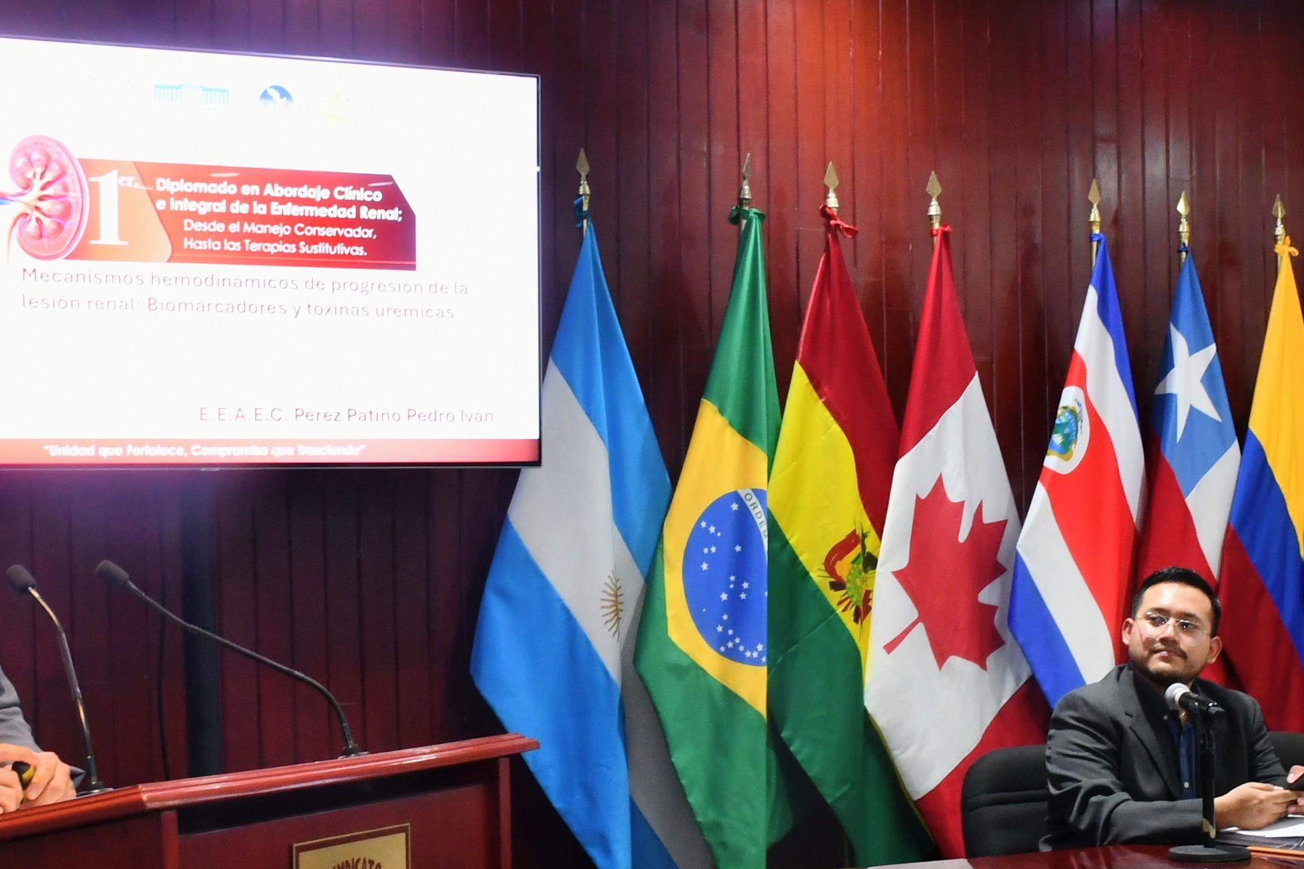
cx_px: 693
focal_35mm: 64
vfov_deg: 21.2
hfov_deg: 31.4
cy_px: 571
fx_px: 2318
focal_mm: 20
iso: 1000
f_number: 5.6
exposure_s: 1/40
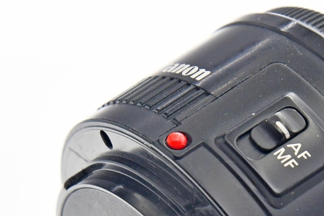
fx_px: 3097
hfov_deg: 6.0
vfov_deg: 4.0
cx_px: 269
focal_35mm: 344
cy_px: 270
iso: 1250
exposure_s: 1/125
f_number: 8
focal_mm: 80
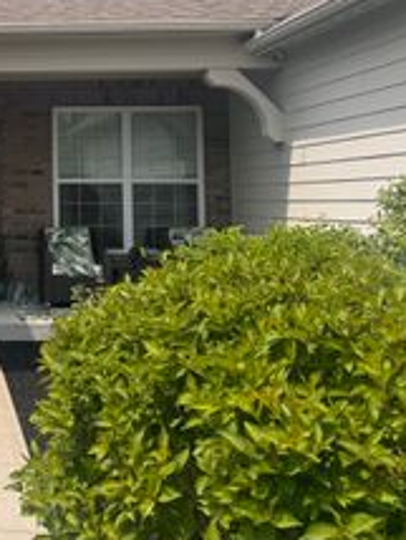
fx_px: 874
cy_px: 145
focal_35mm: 56
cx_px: -108
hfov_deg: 23.4
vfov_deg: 33.7
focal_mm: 6.76
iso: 80
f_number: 1.78
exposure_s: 1/5348
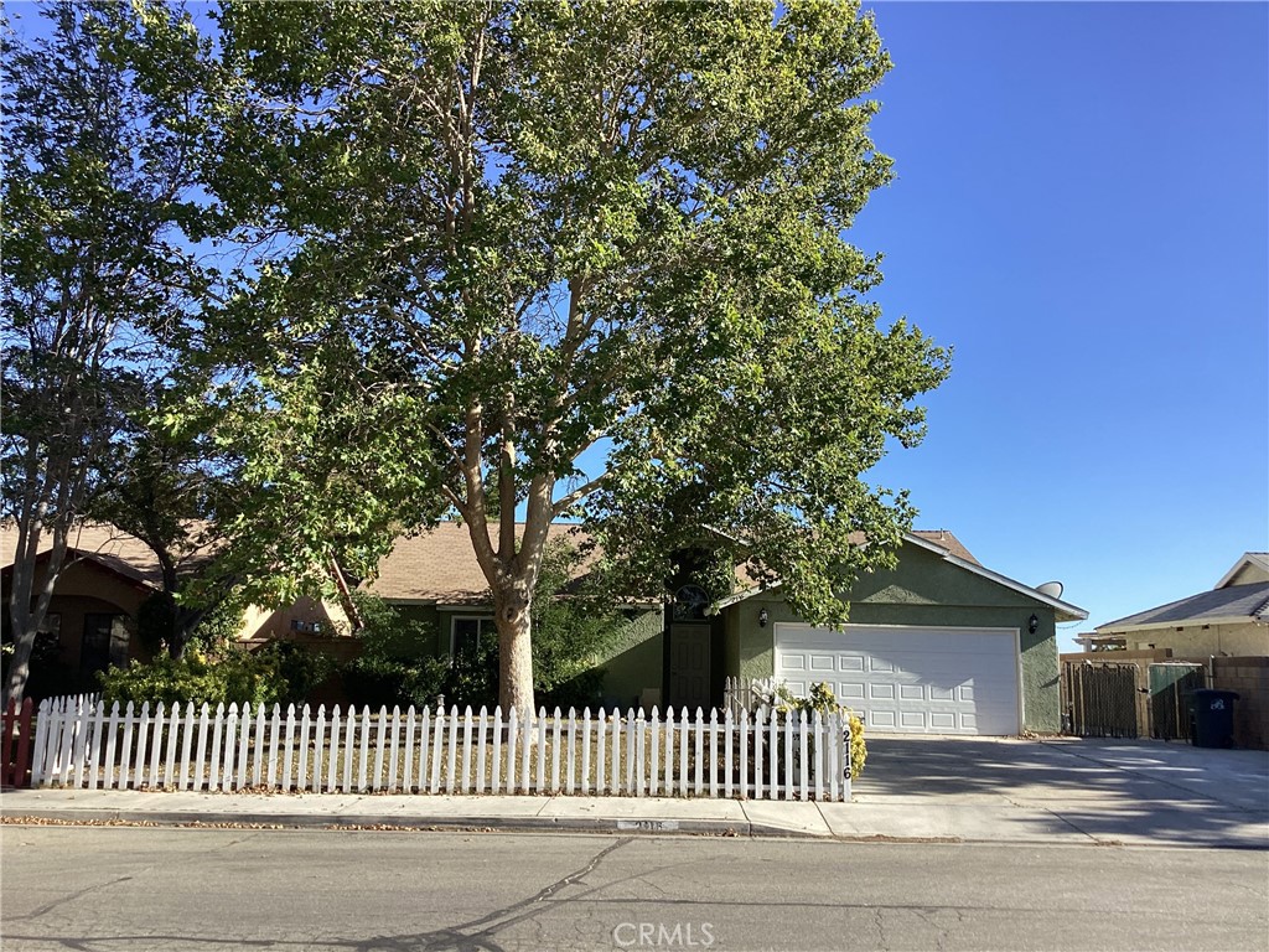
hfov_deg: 58.4
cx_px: 634
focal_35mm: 31
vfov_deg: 45.4
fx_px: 1136
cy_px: 476
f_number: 2.4
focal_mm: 3.3
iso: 25
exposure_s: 1/831
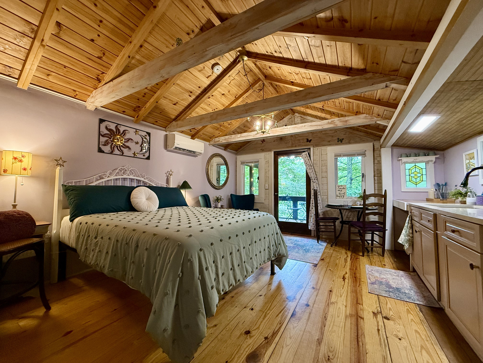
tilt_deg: +3.3
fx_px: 195
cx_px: 242
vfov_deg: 85.7
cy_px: 182
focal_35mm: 14
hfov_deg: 102.1
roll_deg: -0.4
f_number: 2.2
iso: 400
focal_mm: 2.22
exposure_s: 1/60
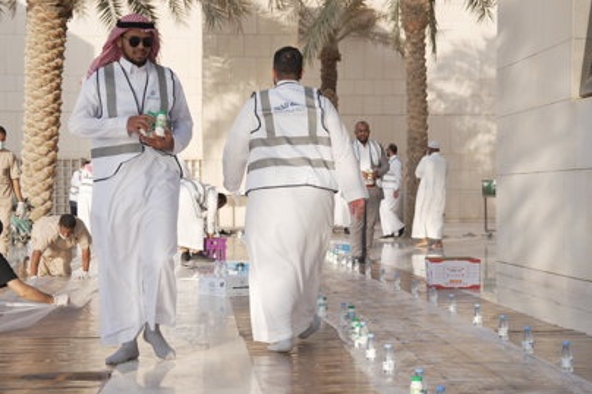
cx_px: 283
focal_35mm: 78
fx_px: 1282
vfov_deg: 17.5
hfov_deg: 26.0
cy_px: 195
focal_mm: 70
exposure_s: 1/200
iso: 160
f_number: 7.1
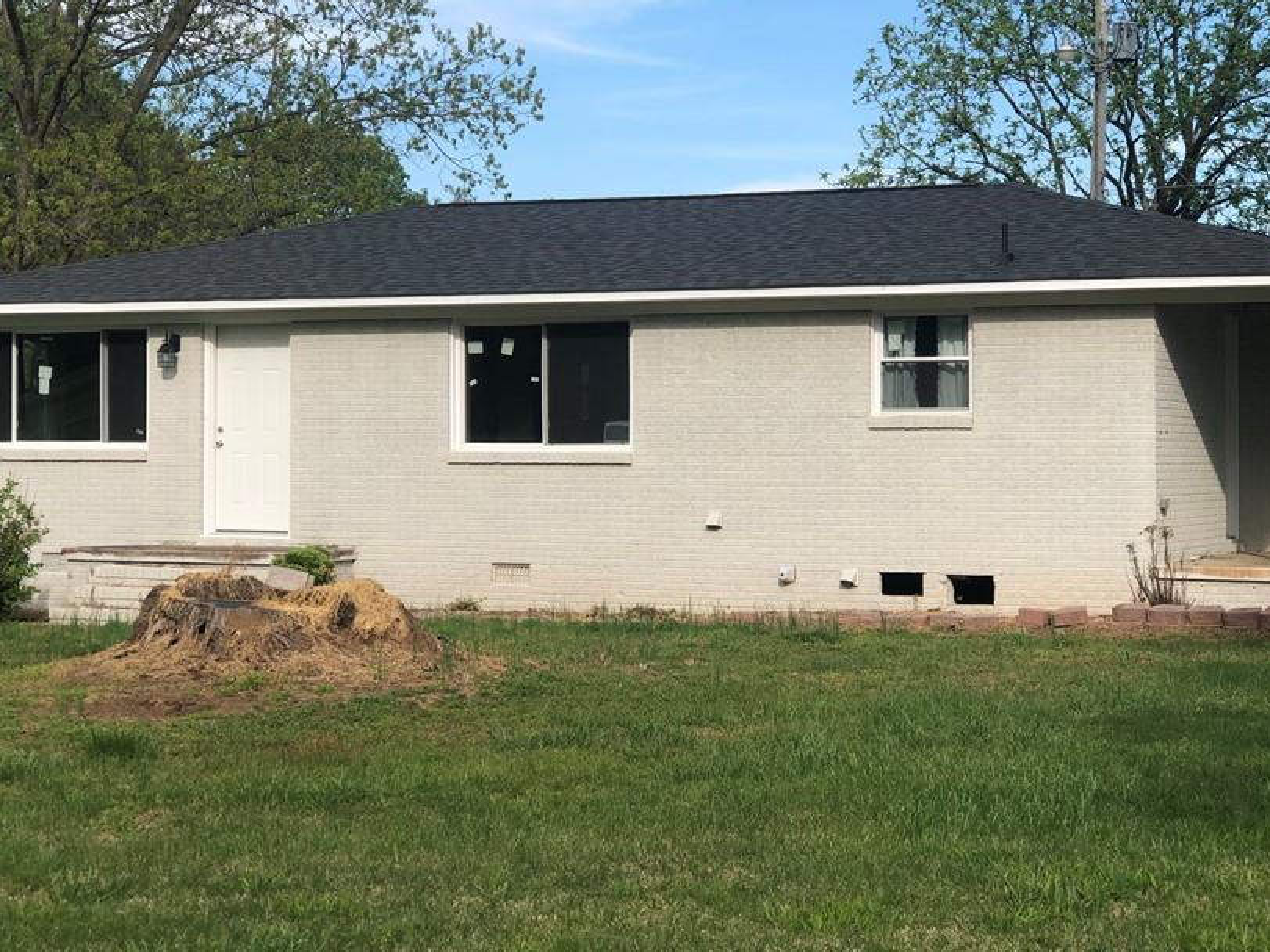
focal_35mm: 72
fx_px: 2641
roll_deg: -0.7
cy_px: 388
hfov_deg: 27.0
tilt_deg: -0.3
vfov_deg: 20.4
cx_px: 664
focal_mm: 6.6
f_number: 2.8
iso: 20
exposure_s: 1/516
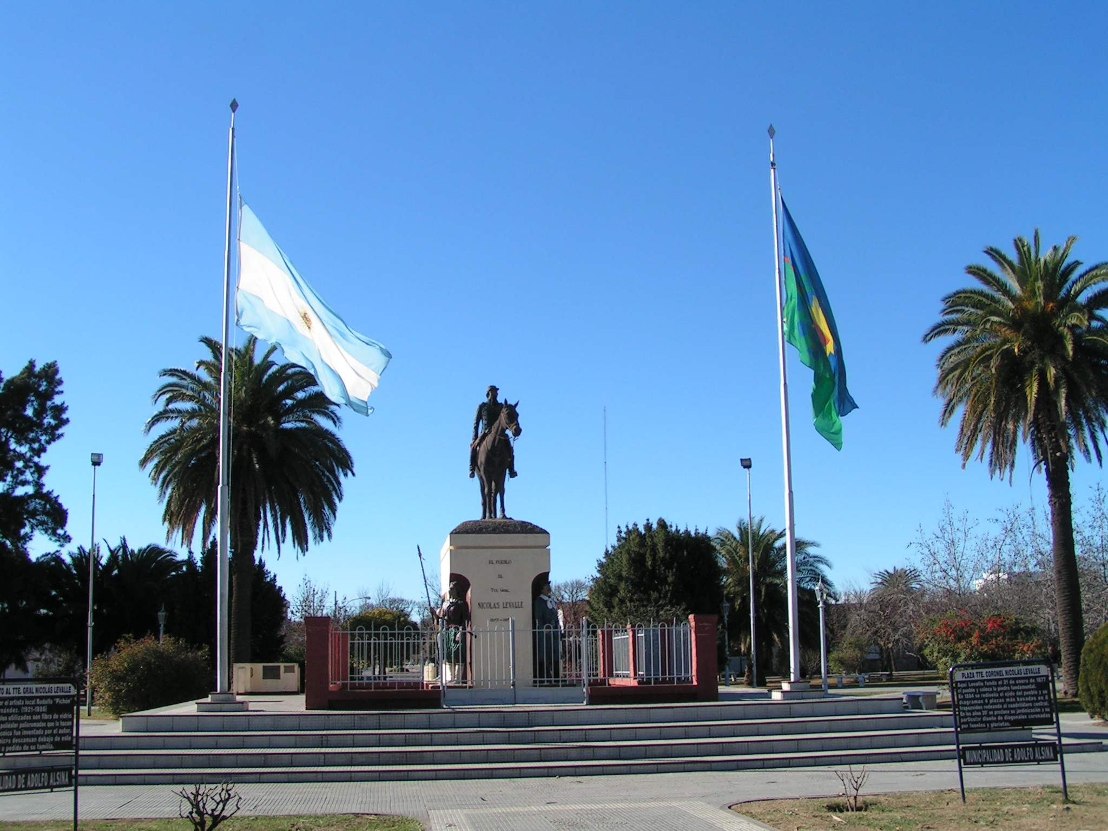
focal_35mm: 38
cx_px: 554
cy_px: 416
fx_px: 1216
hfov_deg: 49.0
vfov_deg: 37.7
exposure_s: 1/400
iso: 50
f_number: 5.6
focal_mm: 5.8
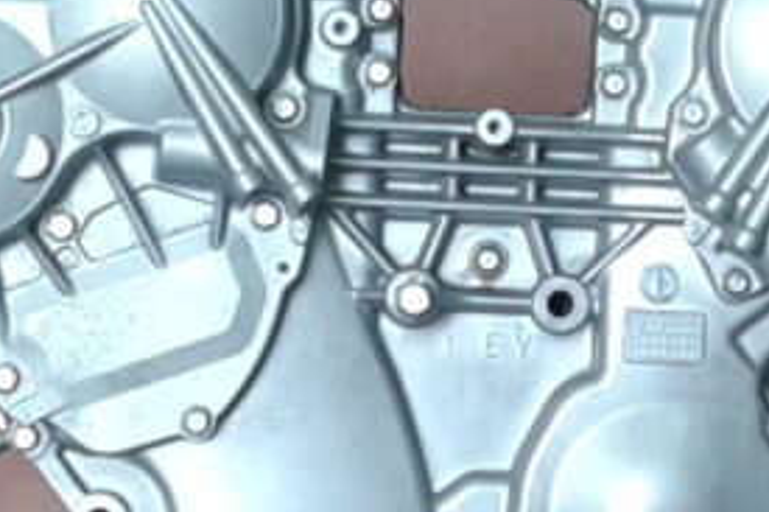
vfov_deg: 14.2
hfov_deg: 21.2
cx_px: 509
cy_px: 403
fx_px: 2049
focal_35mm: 96
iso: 50
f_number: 2.2
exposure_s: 1/50
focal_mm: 3.3
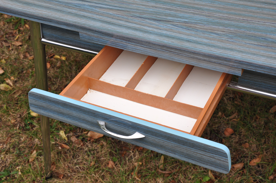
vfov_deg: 21.5
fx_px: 482
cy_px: 92
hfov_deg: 31.9
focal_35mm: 63
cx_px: 138
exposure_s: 1/90
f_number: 9.5
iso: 200
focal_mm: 42
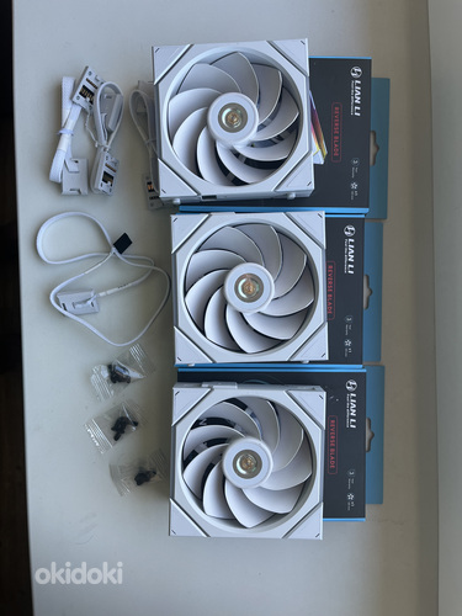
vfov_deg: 67.3
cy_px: 308
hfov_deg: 53.1
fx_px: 463
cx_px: 231
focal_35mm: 26
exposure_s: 1/122
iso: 40
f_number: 1.6
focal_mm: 5.1
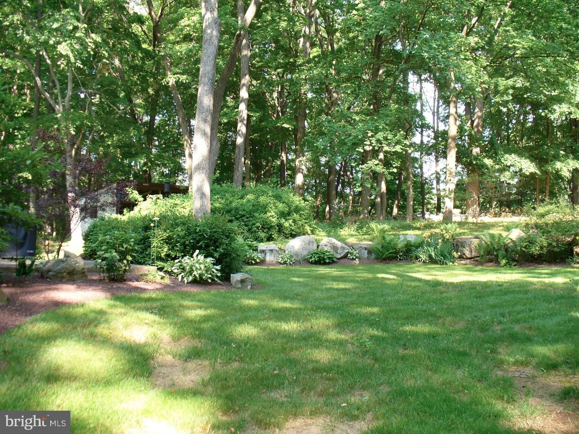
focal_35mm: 37
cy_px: 217
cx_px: 290
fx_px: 619
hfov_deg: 50.1
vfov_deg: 38.7
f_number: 2.8
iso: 80
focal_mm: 6.1
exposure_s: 1/80
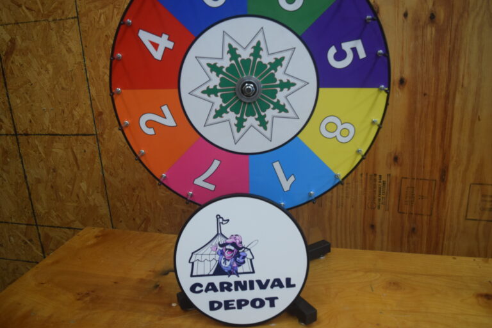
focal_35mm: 30
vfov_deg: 43.6
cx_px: 246
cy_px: 164
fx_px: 410
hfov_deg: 61.9
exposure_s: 1/60
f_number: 3.8
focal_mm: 20
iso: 800
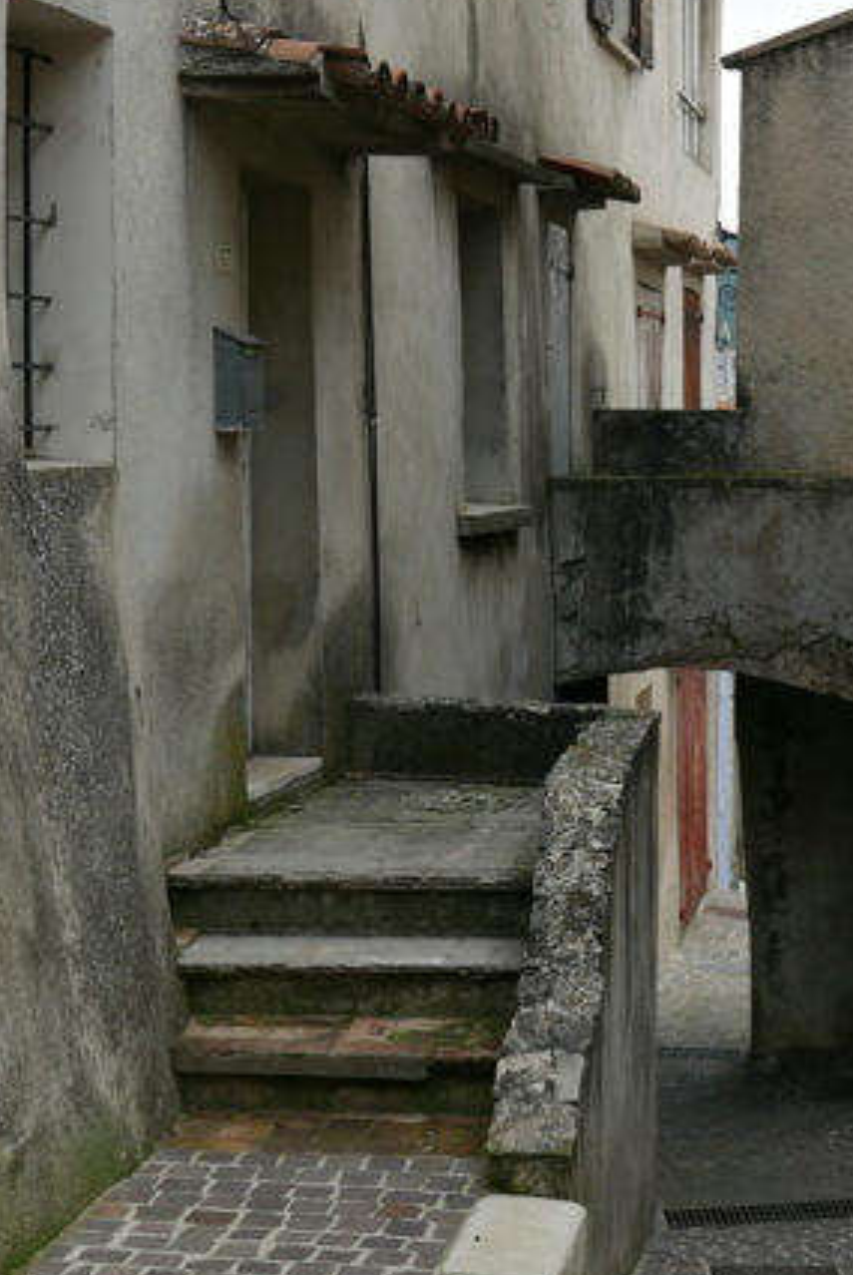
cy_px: 458
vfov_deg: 26.2
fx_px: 2730
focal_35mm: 77
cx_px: 744
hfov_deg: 17.5
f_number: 5.6
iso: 200
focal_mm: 18.6
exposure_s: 1/160
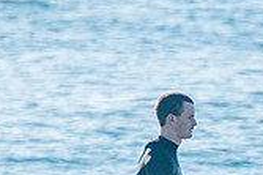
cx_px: 173
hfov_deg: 1.0
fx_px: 15202
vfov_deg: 0.7
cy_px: 247
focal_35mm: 2083
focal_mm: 400
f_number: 5.6
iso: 250
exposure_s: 1/1250
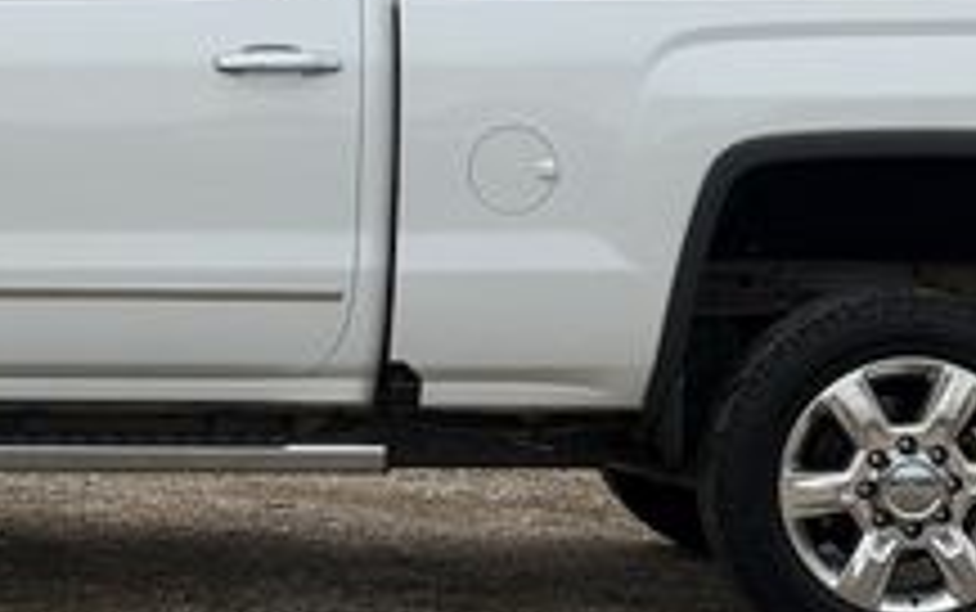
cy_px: 144
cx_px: 49
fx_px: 3993
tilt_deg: -3.9
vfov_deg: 8.7
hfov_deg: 13.8
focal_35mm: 150
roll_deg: -2.7
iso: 64
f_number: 1.78
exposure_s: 1/1203
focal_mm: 6.76
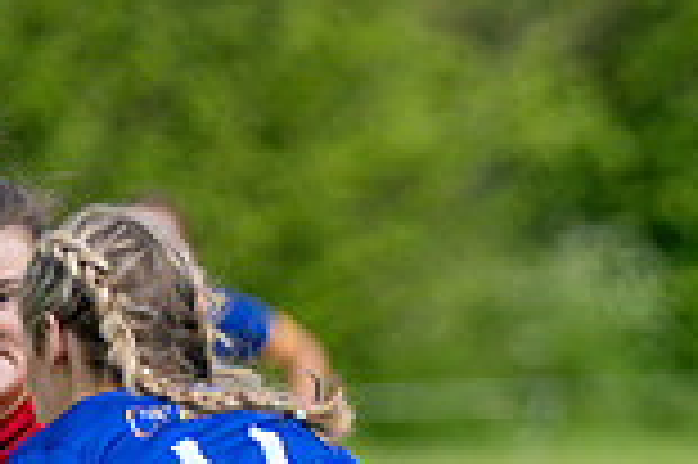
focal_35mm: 975
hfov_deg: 2.1
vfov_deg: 1.4
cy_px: 718
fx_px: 18884
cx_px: 167
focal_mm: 180
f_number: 2.8
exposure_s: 1/6400
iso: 500
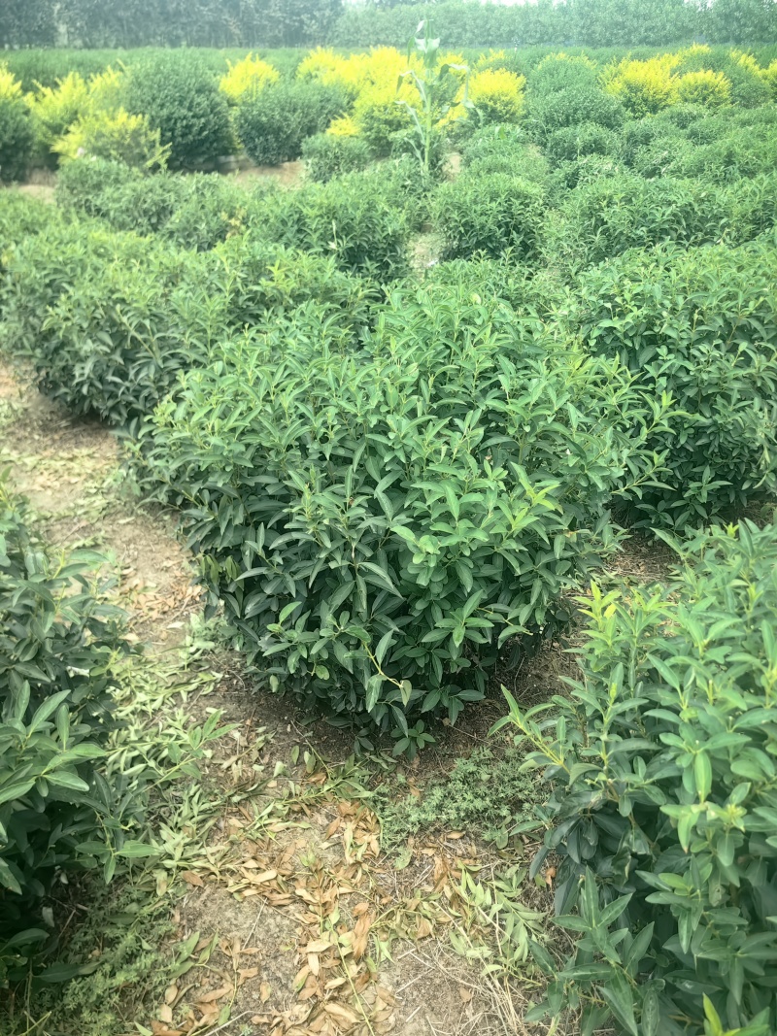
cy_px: 518
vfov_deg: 65.3
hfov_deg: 51.3
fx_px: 808
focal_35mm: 27
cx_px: 388
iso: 125
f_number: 2
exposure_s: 1/970
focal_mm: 5.75
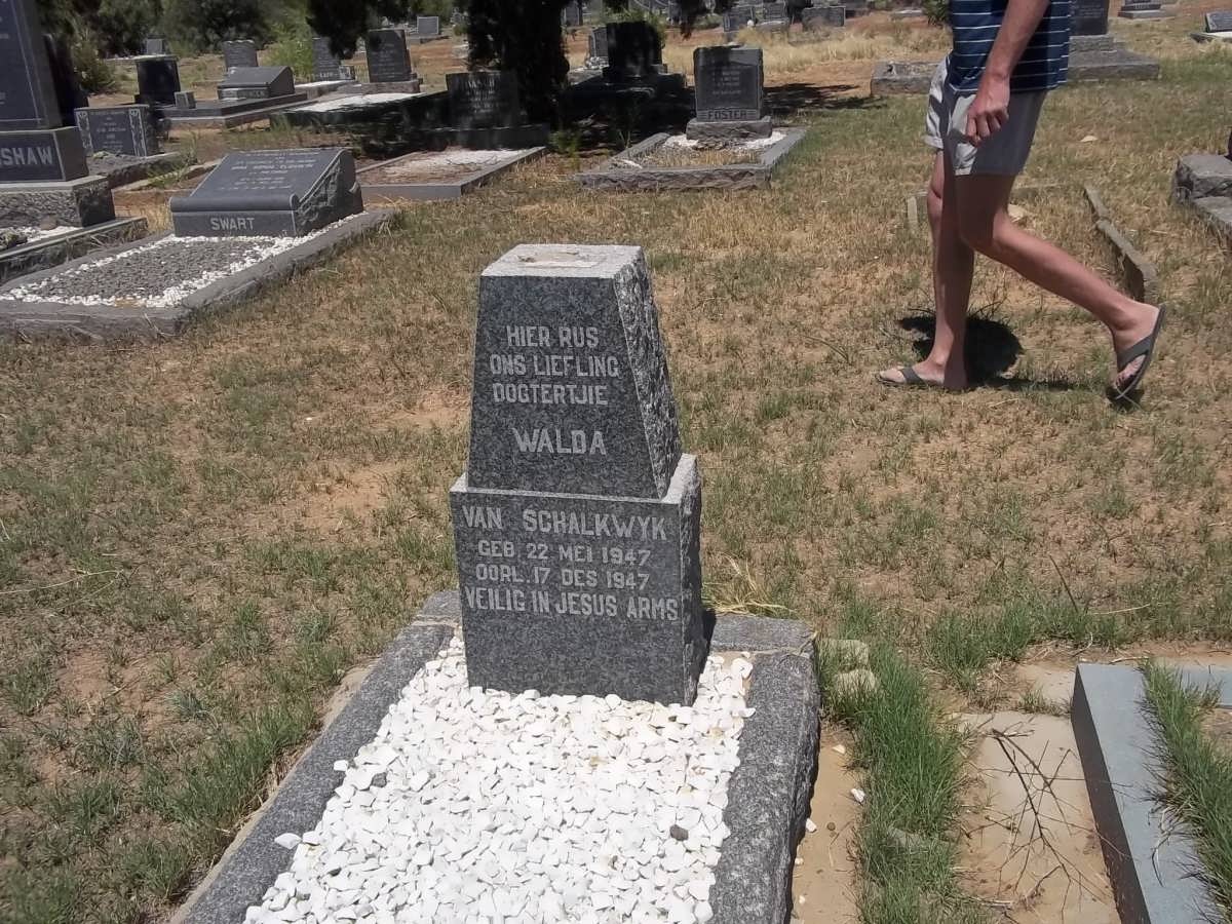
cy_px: 462
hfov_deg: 56.8
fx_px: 1139
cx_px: 616
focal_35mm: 32
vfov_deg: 44.2
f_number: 5.5
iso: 80
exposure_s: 1/800
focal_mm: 5.7
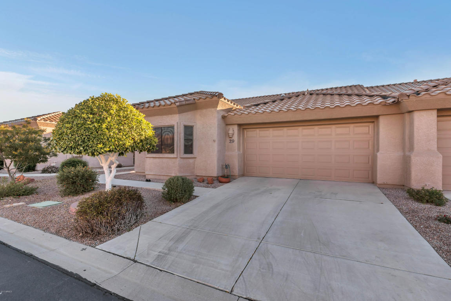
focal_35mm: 16
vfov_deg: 73.8
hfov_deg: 96.7
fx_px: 200
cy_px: 150
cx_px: 226
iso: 400
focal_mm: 16
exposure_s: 1/320
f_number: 9
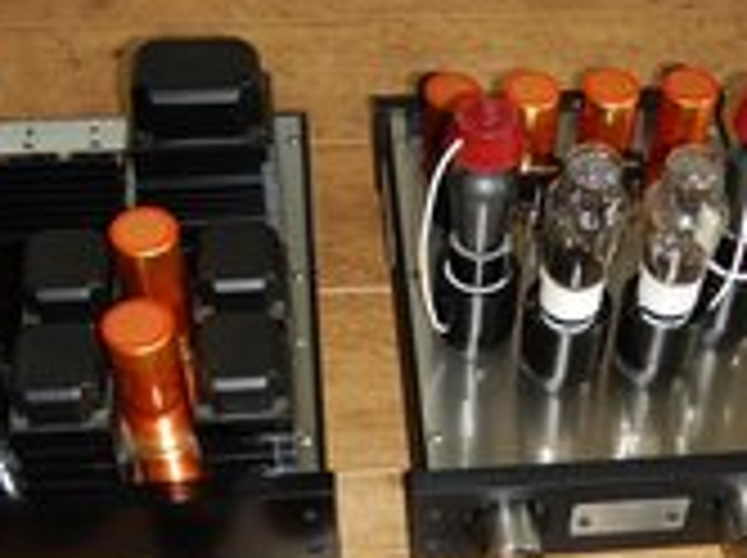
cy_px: 500
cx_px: 477
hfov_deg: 33.1
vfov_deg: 24.5
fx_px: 1250
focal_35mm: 58
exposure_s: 1/30
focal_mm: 4.3
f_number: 2.8
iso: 200
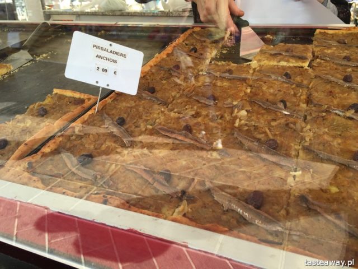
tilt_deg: -24.2
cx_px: 179
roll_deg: +1.6
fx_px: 300
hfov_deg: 61.7
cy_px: 134
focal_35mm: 29
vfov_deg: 48.2
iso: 32
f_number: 2.2
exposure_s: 1/195
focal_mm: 4.15
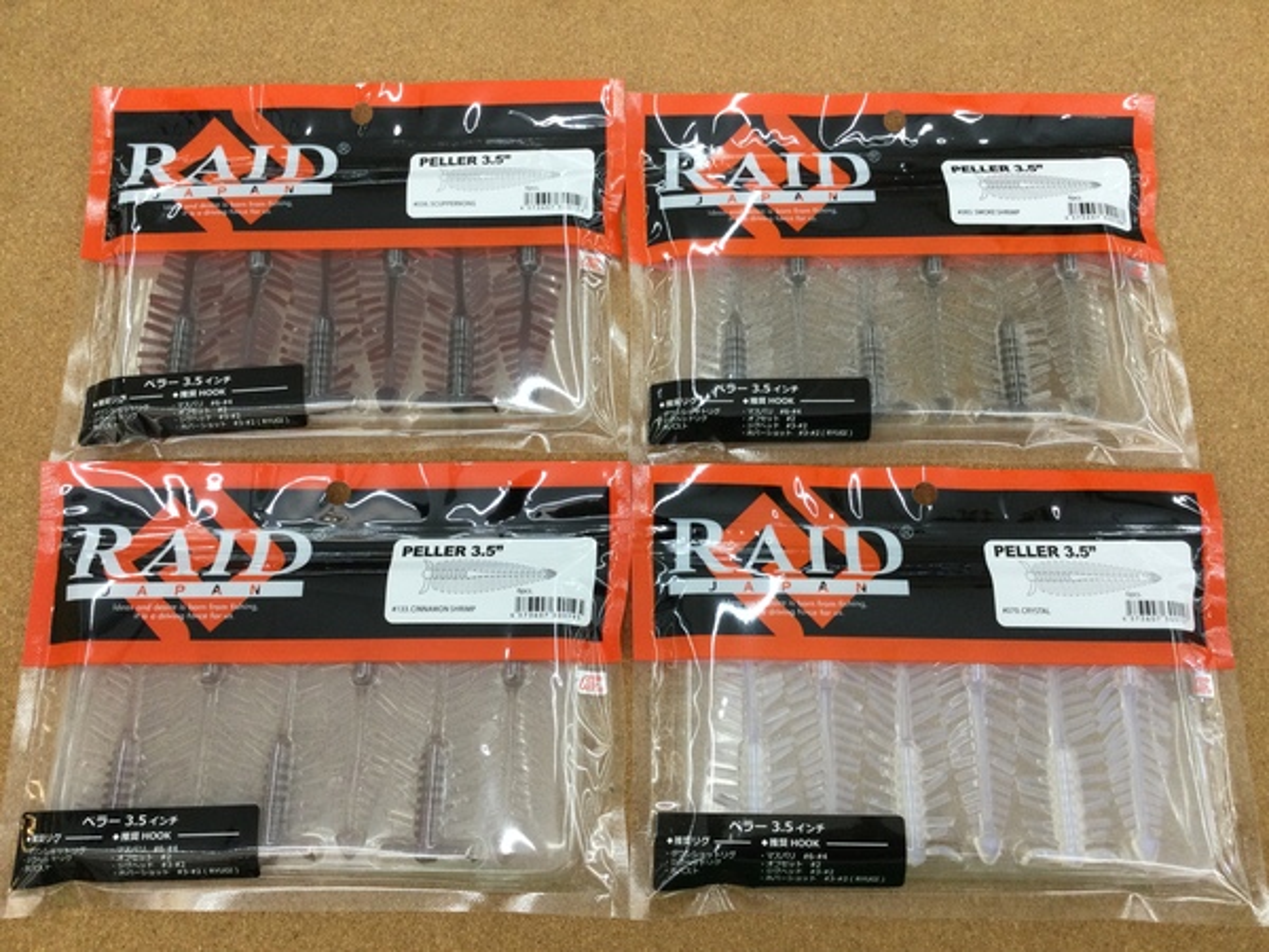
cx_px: 634
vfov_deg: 45.4
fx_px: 1136
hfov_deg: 58.4
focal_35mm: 31
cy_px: 476
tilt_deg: -72.5
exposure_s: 1/30
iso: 25
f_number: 2.4
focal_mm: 3.3
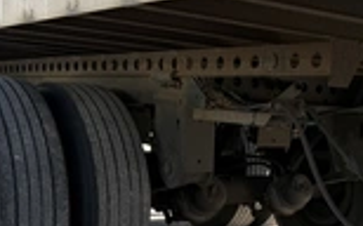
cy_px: 188
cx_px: 290
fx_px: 652
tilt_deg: -4.4
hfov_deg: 30.3
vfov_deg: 19.4
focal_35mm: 66
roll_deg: -3.5
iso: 80
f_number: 1.78
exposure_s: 1/1727
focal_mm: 6.76
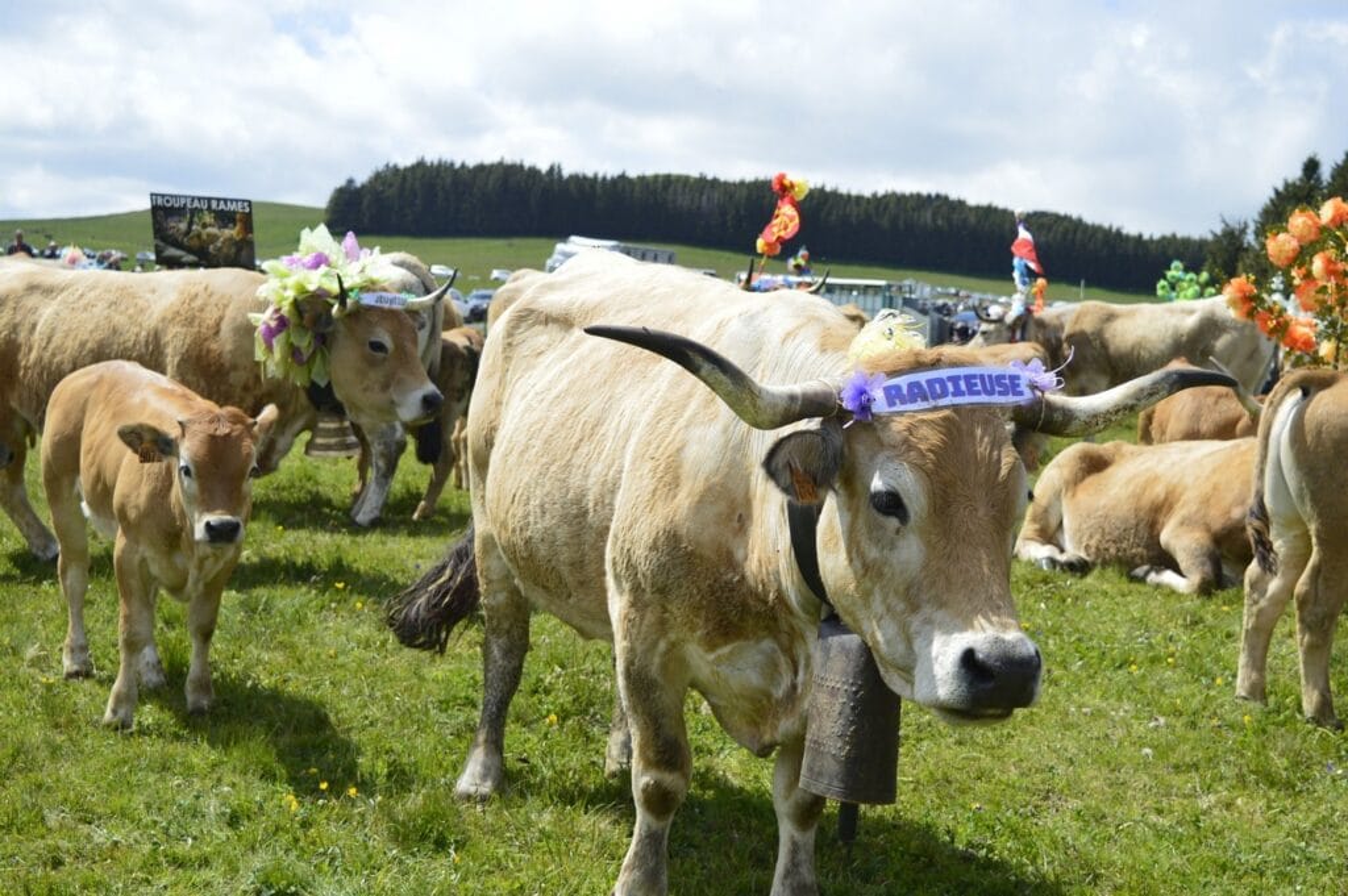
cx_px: 674
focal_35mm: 52
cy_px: 448
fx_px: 1964
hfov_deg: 37.9
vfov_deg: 25.7
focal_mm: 35
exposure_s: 1/640
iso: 200
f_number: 6.3
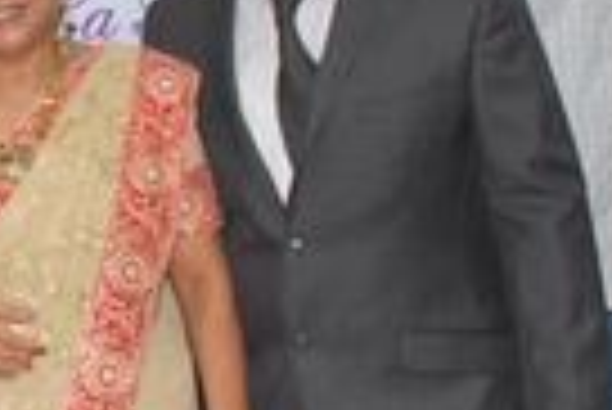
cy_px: -5
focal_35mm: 106
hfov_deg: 17.8
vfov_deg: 12.8
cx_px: -220
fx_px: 1804
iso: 400
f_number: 3.8
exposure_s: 1/125
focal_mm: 24
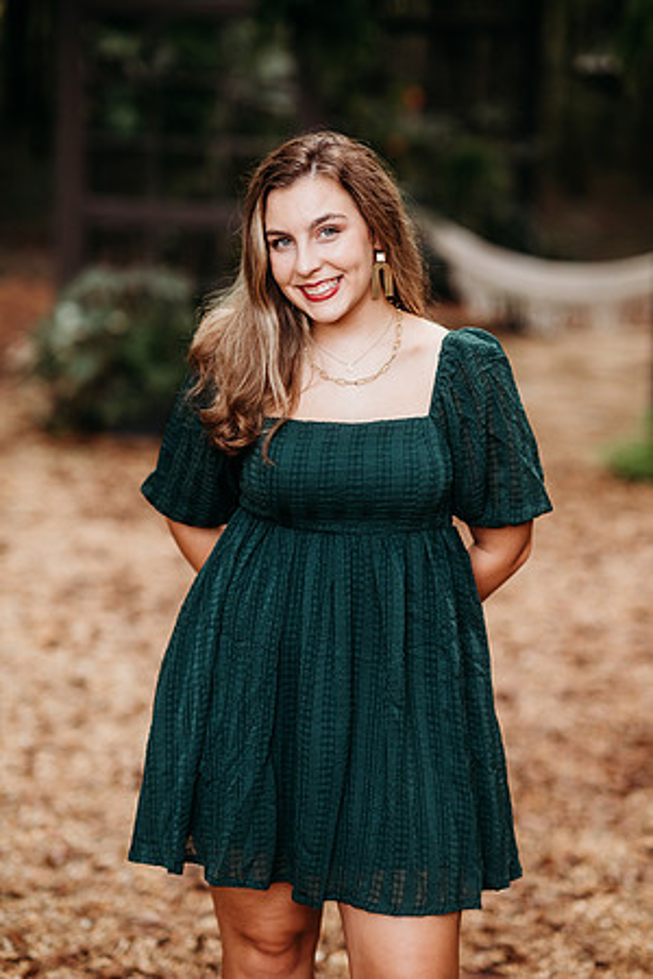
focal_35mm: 85
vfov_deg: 23.9
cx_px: 326
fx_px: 2313
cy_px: 490
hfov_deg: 16.1
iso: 320
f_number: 2.2
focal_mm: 85
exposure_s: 1/250
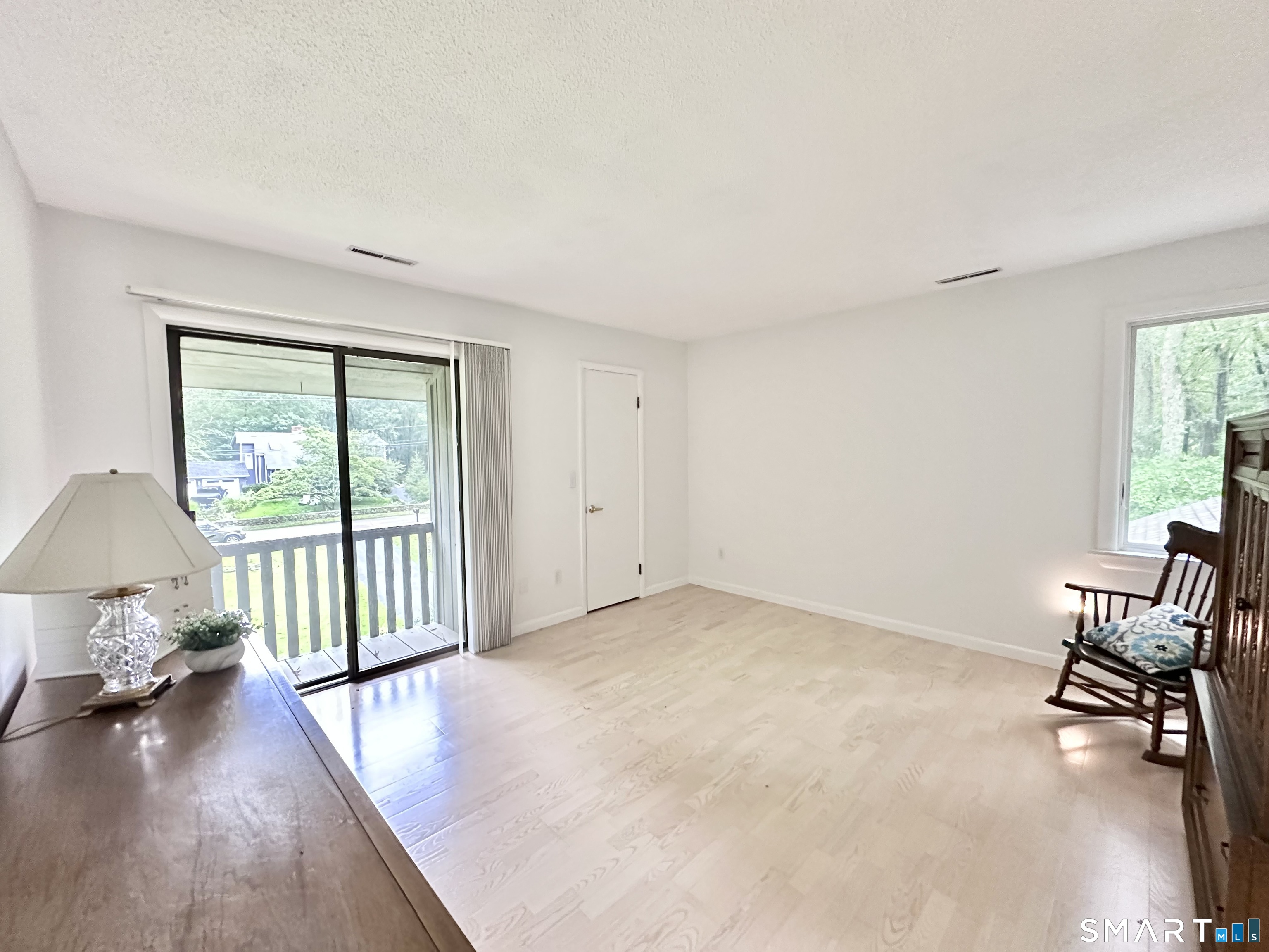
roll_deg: +0.3
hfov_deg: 102.1
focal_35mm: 14
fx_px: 513
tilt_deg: -2.9
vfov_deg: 85.7
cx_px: 634
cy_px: 476
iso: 1000
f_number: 2.2
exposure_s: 1/60
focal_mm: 2.22
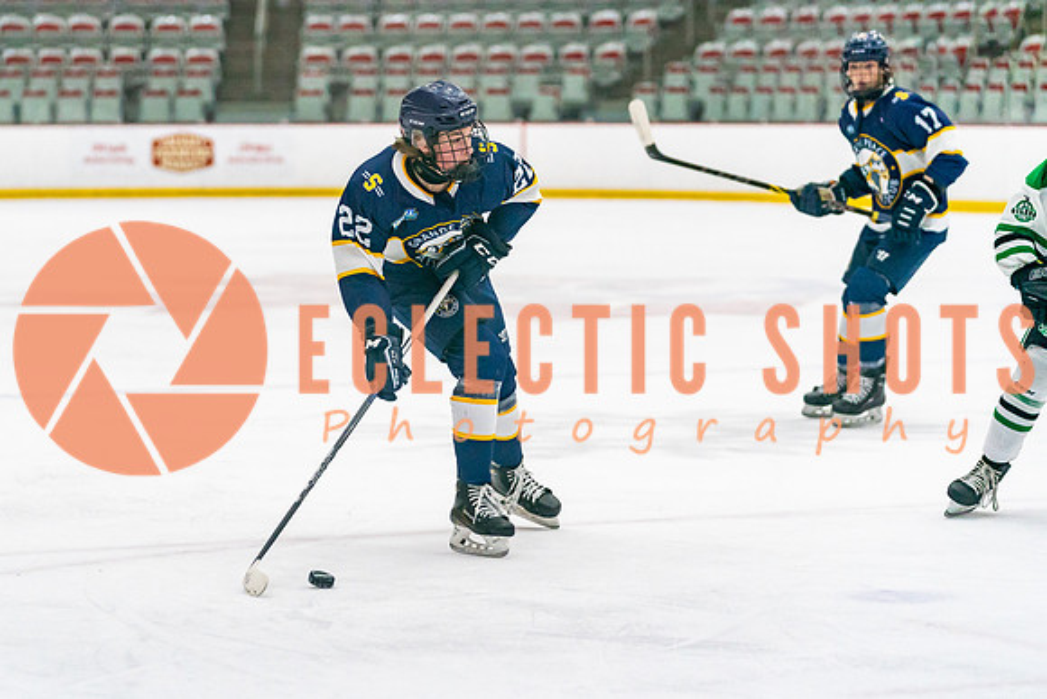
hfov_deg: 14.8
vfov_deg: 9.9
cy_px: 410
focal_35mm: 139
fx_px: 4031
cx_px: 386
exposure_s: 1/1250
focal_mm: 107
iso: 3200
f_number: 2.8
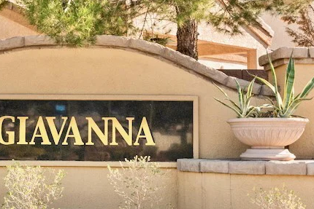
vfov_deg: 16.8
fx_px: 707
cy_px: 72
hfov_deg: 24.8
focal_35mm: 81
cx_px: 84
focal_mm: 34
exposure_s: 1/100
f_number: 10
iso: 1000
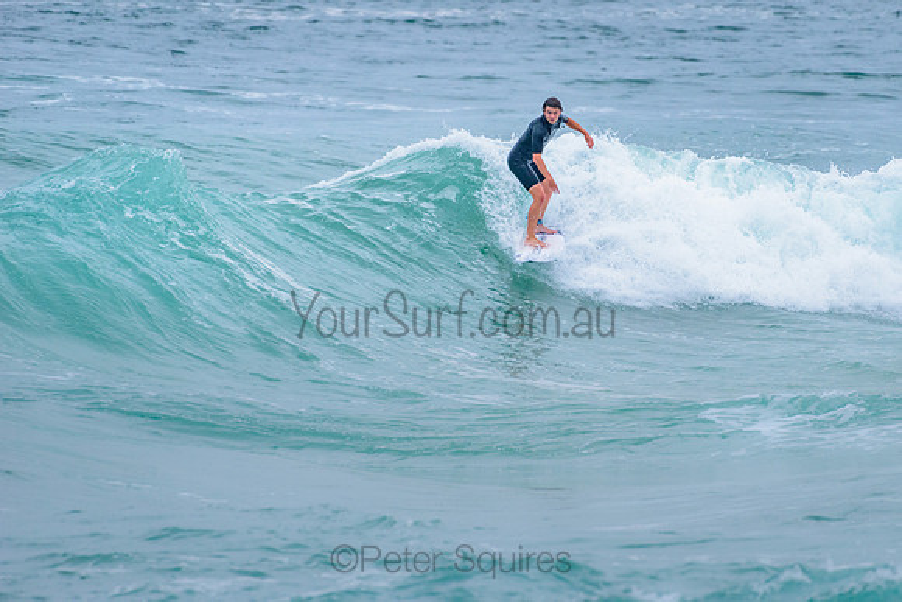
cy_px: 234
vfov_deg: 2.2
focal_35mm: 612
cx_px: 552
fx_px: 15336
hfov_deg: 3.4
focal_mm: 500
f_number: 5.6
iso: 1100
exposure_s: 1/2000
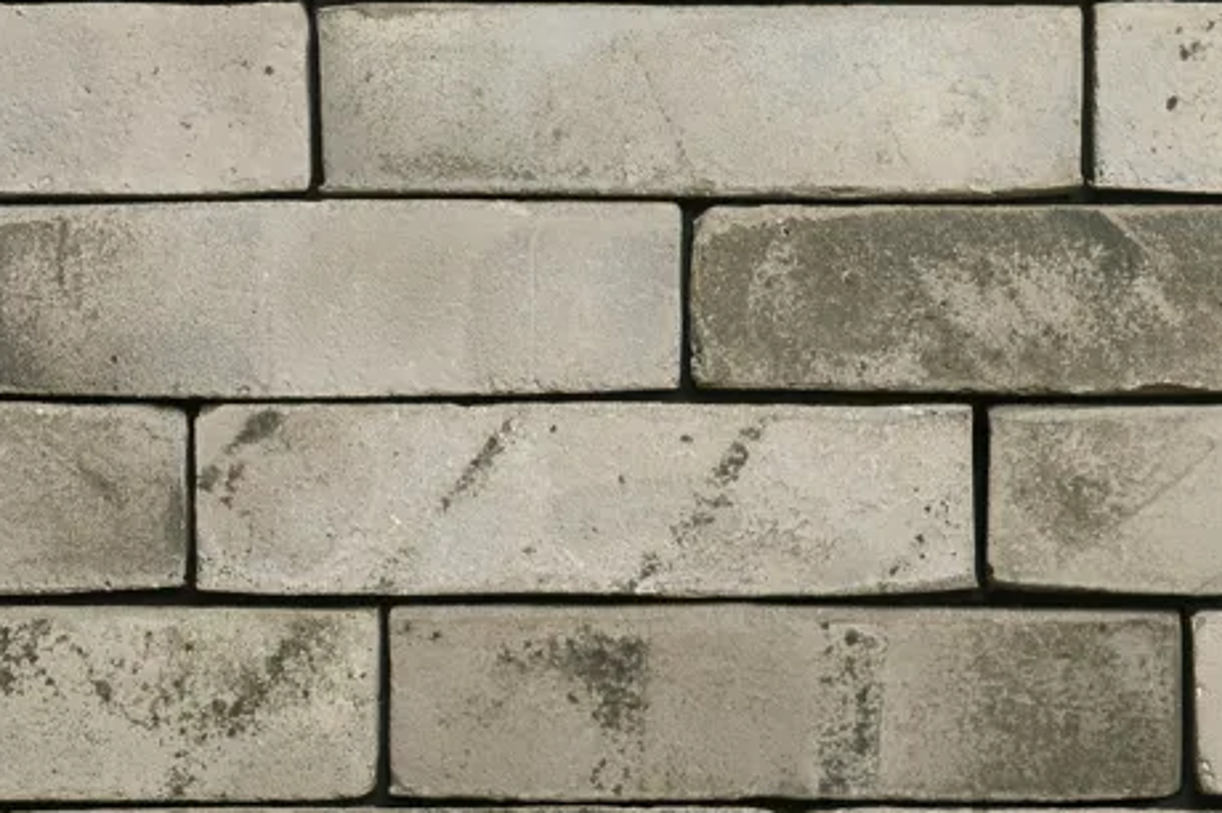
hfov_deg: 19.8
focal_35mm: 103
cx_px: 821
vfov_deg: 13.3
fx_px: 3494
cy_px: 302
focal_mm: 40
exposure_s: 1/125
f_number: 11
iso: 100
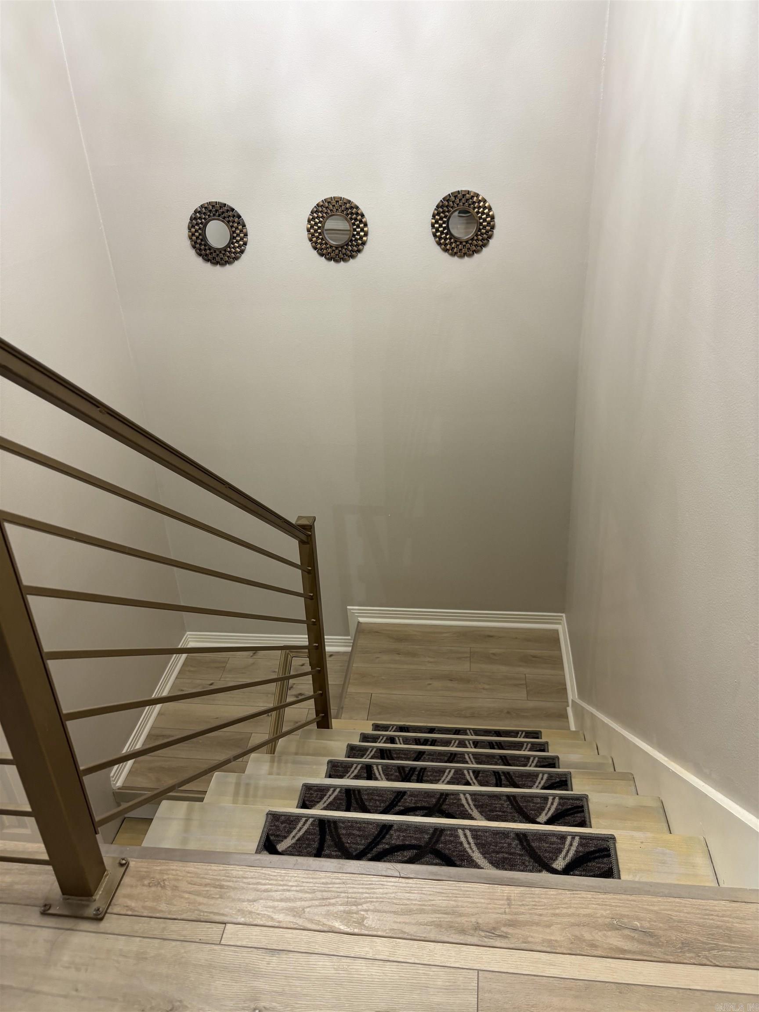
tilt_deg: -26.2
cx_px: 380
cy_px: 506
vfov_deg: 67.3
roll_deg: +3.6
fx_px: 760
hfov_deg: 53.1
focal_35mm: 26
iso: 125
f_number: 1.6
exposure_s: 1/60
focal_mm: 5.96
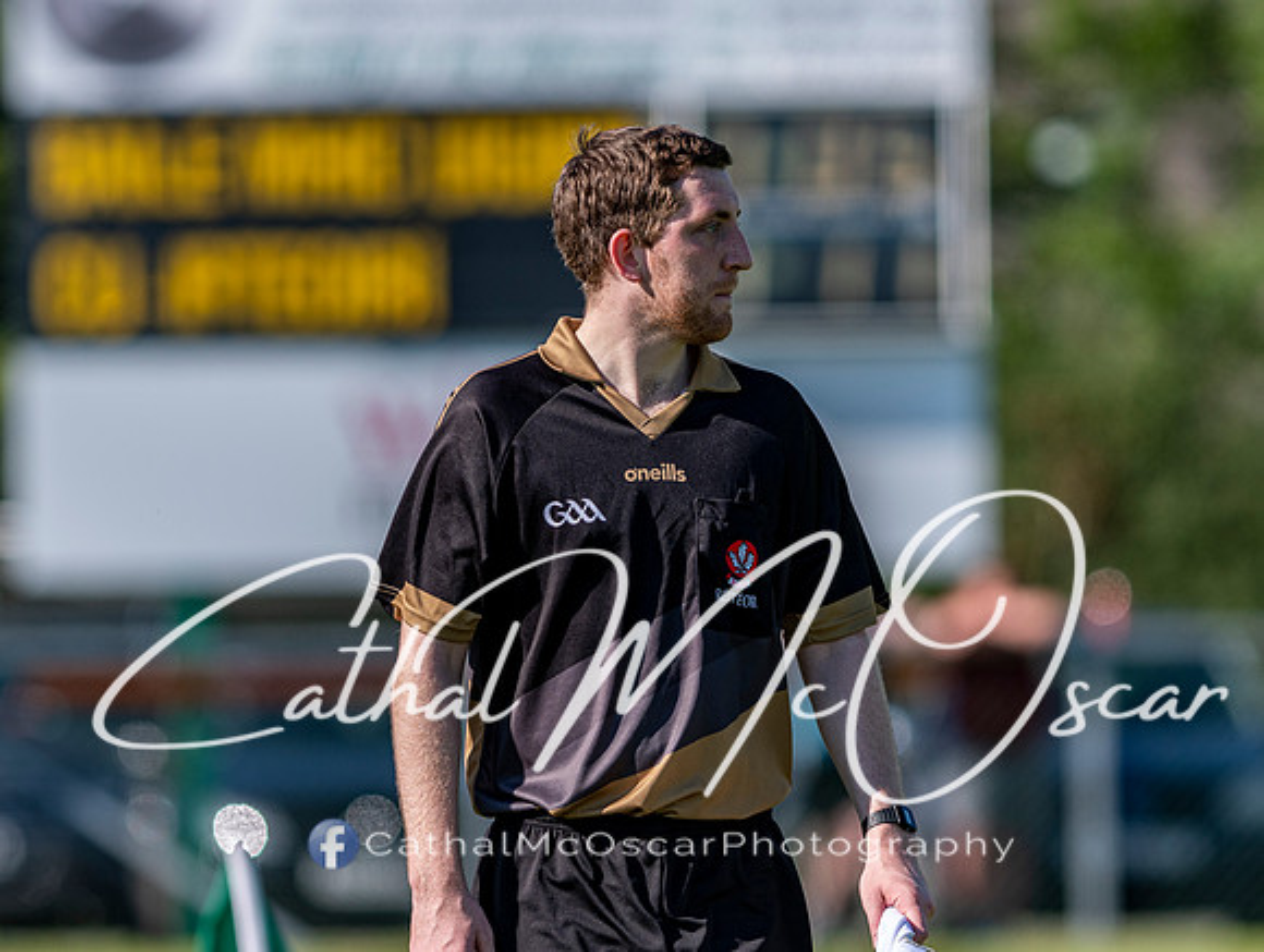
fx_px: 20272
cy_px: 446
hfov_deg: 3.6
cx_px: 640
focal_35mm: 554
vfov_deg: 2.7
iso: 160
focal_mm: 300
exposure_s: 1/2500
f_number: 2.8
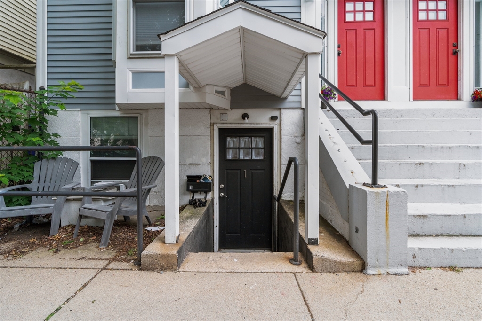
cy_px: 160
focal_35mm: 16
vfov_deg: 73.8
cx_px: 241
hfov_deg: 96.7
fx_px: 214
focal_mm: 16
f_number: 9
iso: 320
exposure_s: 1/50
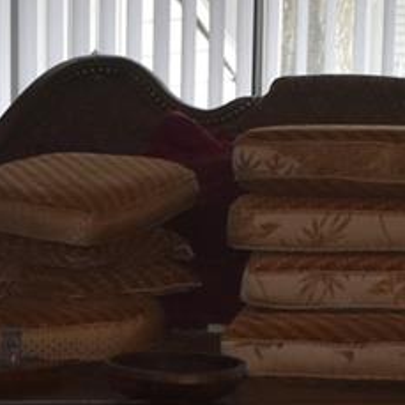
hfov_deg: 10.9
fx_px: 2118
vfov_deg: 10.4
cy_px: 700
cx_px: 108
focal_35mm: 160
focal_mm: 18
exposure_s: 1/125
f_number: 3.5
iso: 800
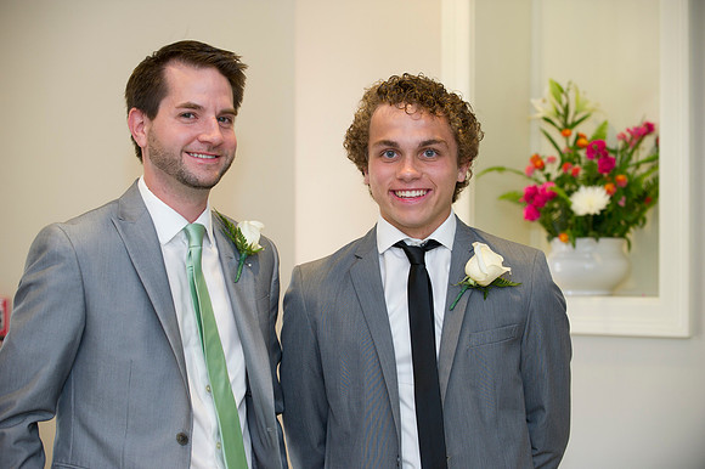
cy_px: 234
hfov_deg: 21.5
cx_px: 352
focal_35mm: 95
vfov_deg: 14.4
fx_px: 1859
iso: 800
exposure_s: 1/125
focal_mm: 95
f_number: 3.5
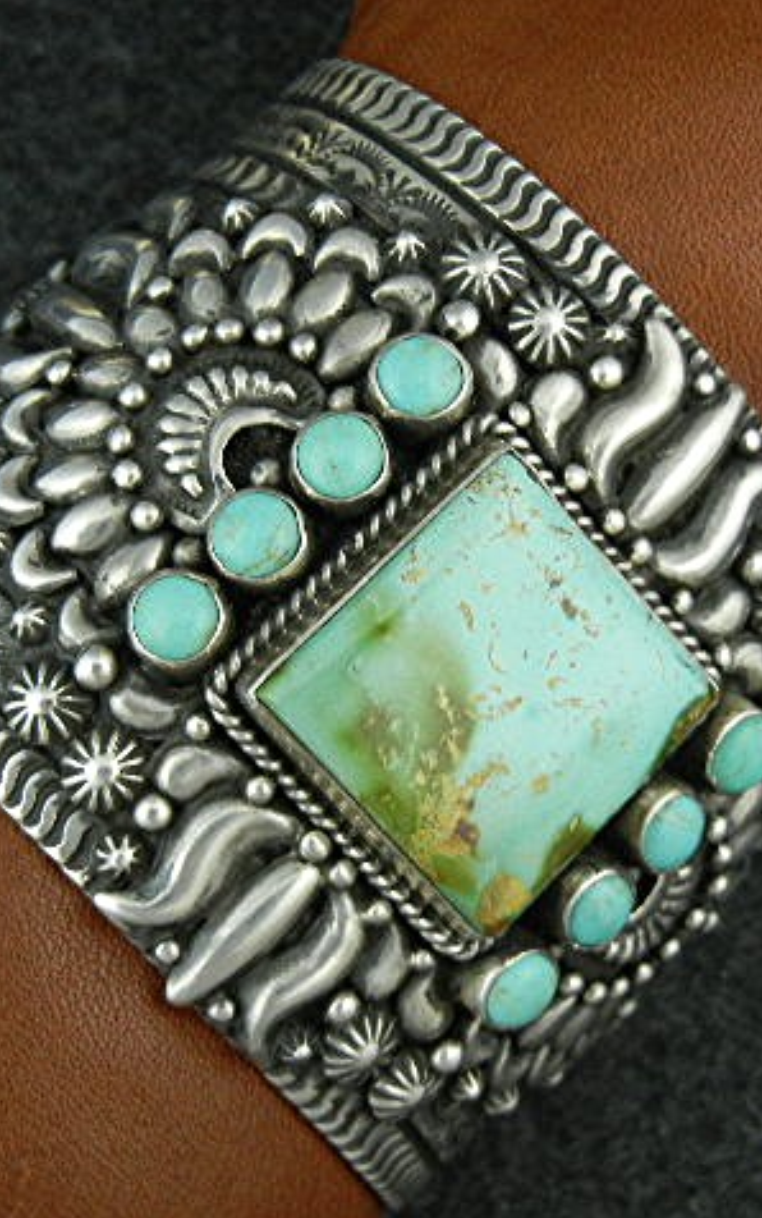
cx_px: 419
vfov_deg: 24.6
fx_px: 2788
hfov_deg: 15.6
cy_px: 609
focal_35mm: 84
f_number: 4
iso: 400
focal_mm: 10.6
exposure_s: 1/15.8
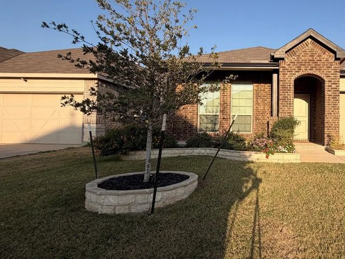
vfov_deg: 58.8
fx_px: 229
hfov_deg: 67.9
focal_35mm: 23
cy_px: 122
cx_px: 269
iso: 32
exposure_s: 1/770
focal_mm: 2.22
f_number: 2.2
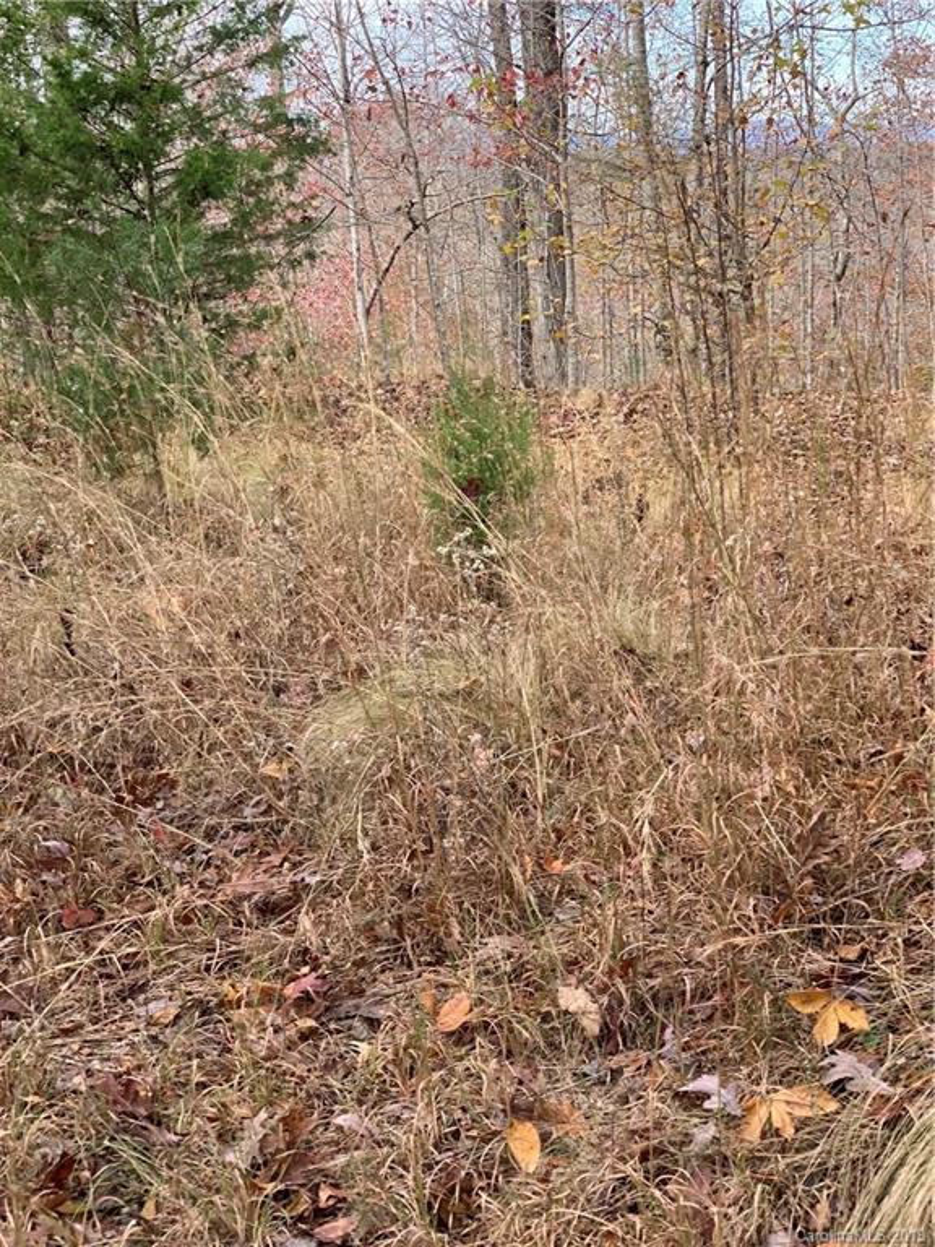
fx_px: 1873
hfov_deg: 28.0
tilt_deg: -11.2
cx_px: 468
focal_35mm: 52
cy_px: 624
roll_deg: +2.3
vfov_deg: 36.8
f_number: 2.4
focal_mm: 6
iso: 16
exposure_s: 1/94
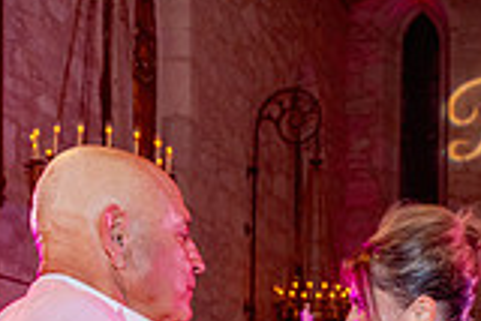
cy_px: 488
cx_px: 448
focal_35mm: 87
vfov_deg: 14.6
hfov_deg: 22.7
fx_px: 1163
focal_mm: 24
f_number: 3.5
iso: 1250
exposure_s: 1/160
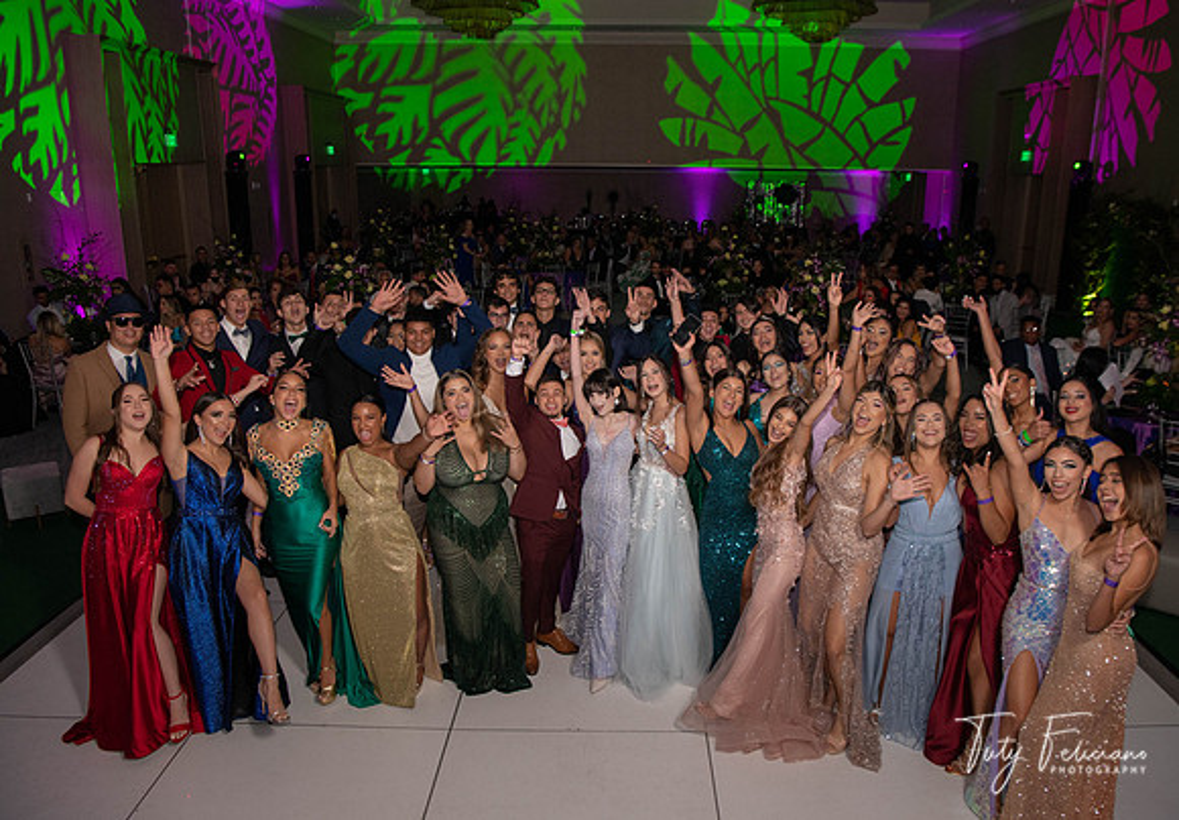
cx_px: 614
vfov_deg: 52.2
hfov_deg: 70.3
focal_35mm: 25
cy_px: 410
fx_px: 837
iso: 1250
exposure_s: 1/125
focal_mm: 24
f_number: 6.3
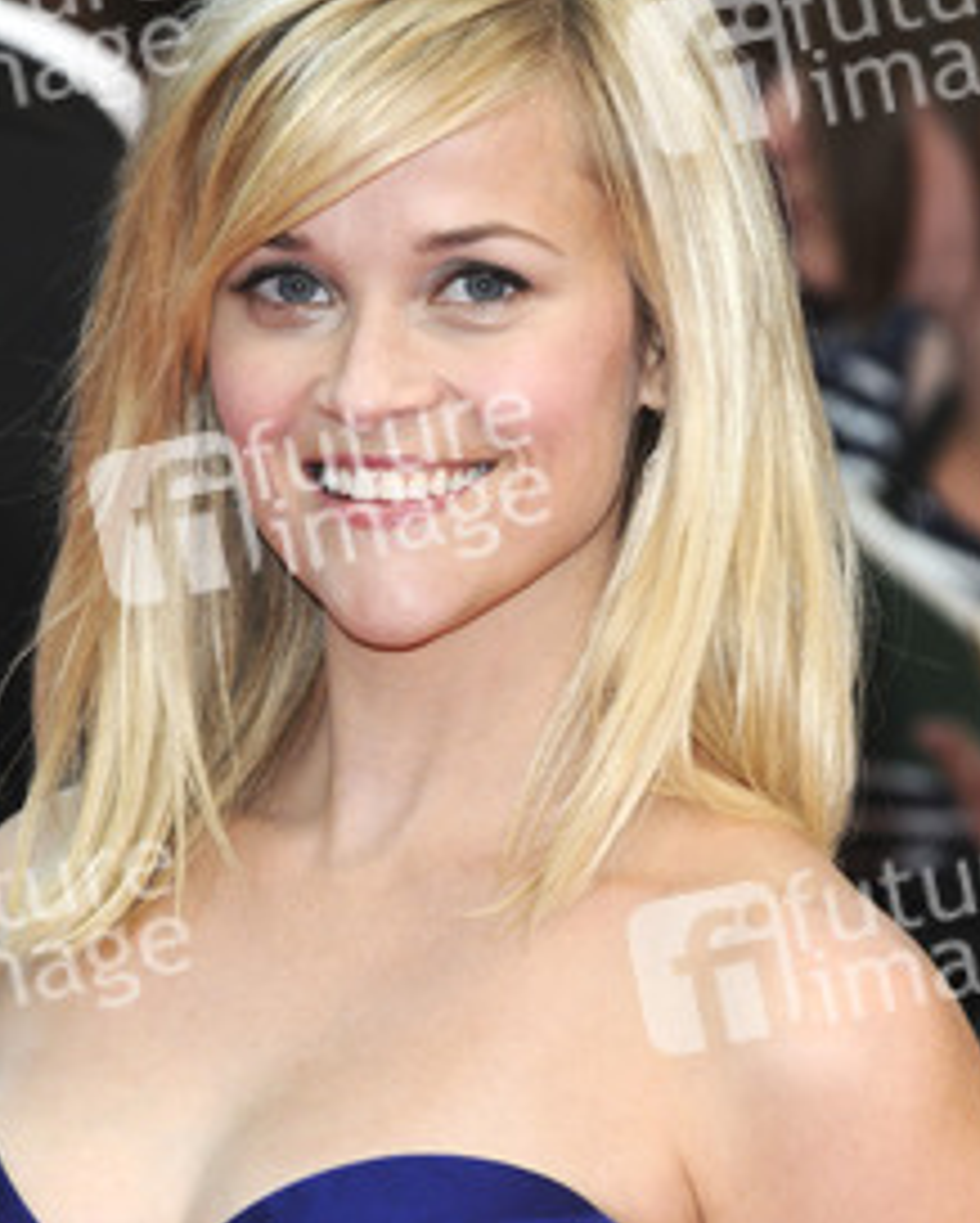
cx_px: 452
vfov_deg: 5.7
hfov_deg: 4.5
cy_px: 724
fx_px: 12374
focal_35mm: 342
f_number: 5.6
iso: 640
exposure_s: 1/160
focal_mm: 165
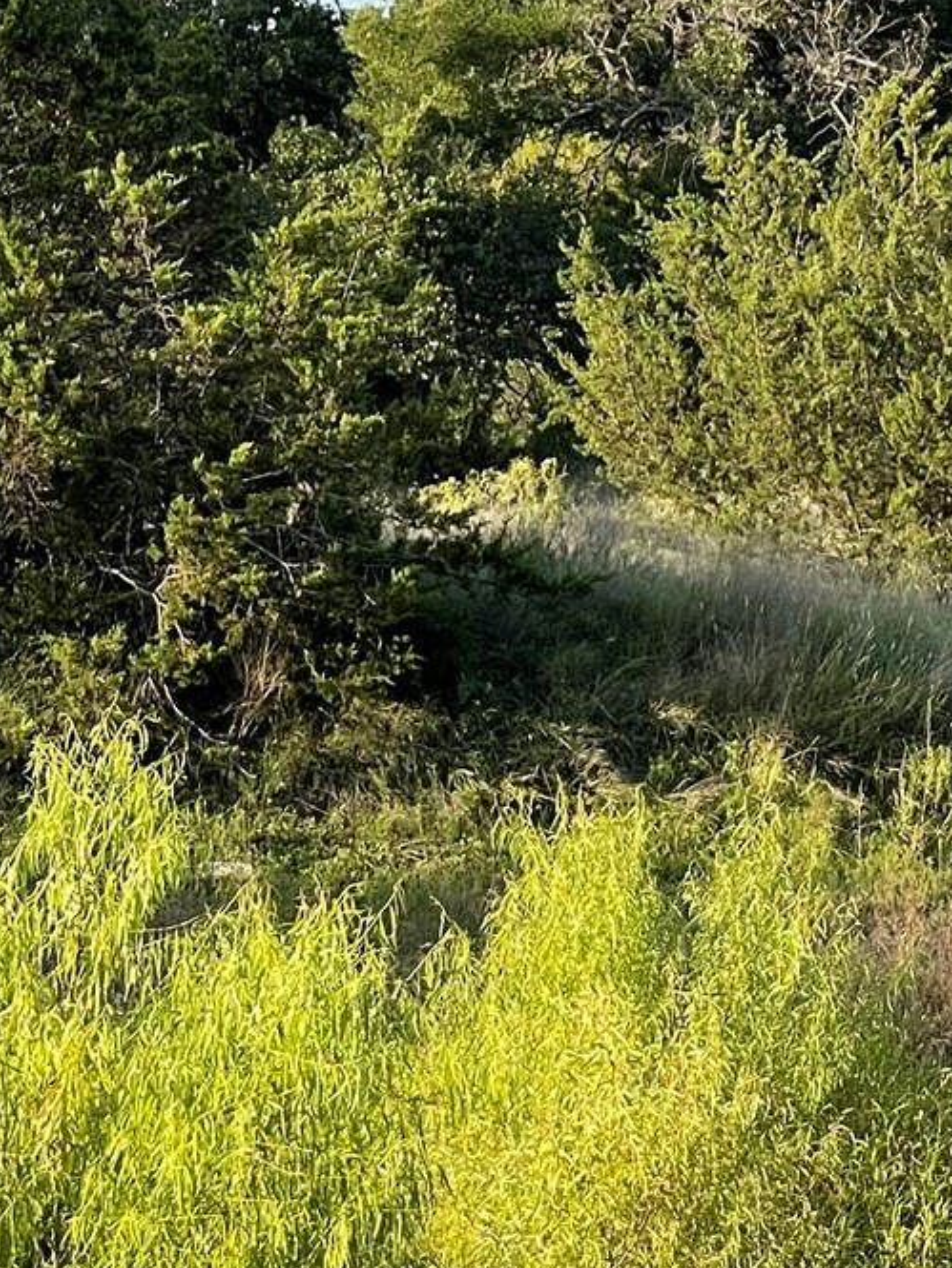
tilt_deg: -3.1
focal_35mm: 197
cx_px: 195
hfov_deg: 7.5
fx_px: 7221
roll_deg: -1.8
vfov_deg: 10.0
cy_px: 578
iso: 20
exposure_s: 1/395
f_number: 2.2
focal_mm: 7.5
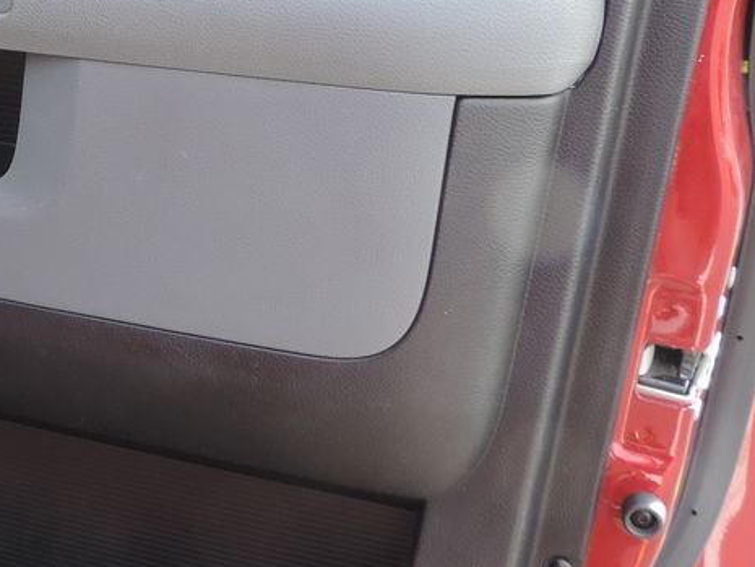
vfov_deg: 22.0
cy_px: 119
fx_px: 1440
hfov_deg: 28.6
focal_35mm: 66
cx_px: 133
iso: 80
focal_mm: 4.3
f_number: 3
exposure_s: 1/80
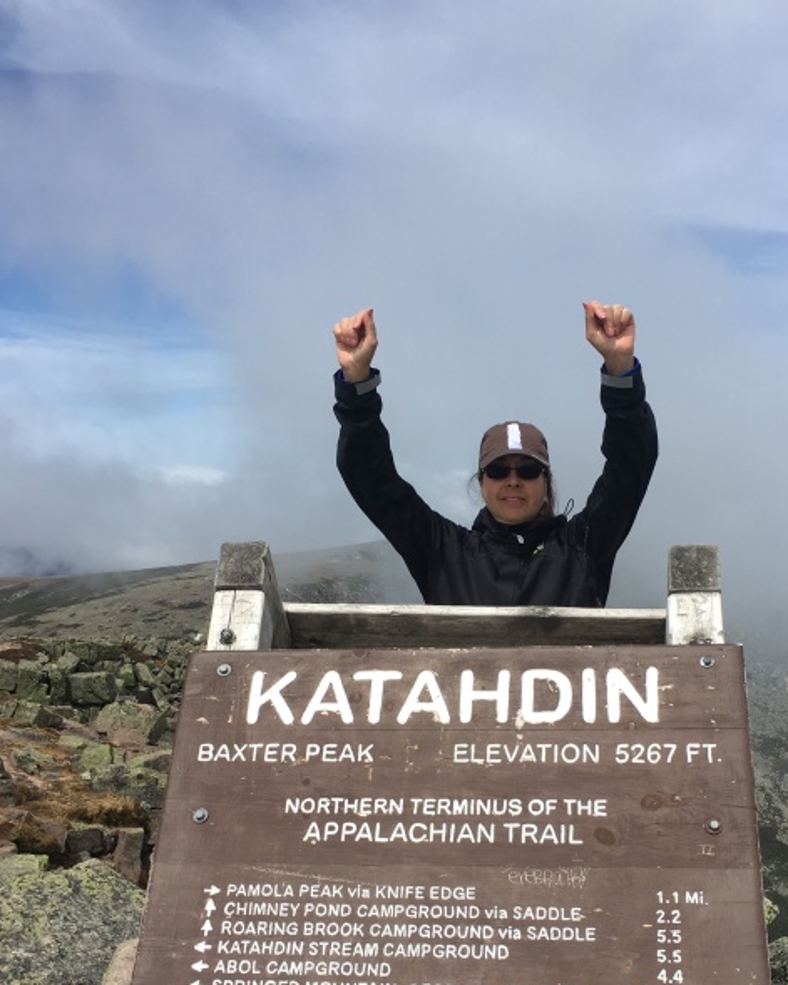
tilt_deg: -7.8
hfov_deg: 36.3
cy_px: 661
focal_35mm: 41
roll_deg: +1.3
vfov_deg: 44.1
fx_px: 1196
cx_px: 484
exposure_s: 1/2404
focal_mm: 4.15
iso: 25
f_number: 2.2
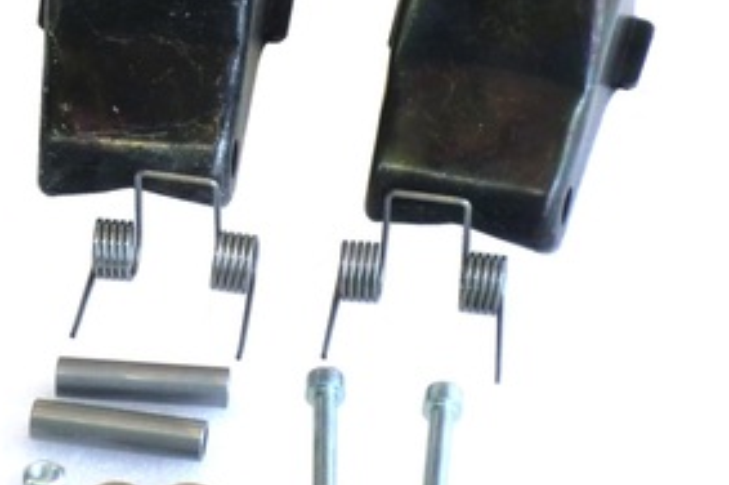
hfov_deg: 11.7
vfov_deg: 7.8
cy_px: 213
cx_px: 307
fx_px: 3560
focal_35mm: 176
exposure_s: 1/100
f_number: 5.9
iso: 200
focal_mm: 18.6
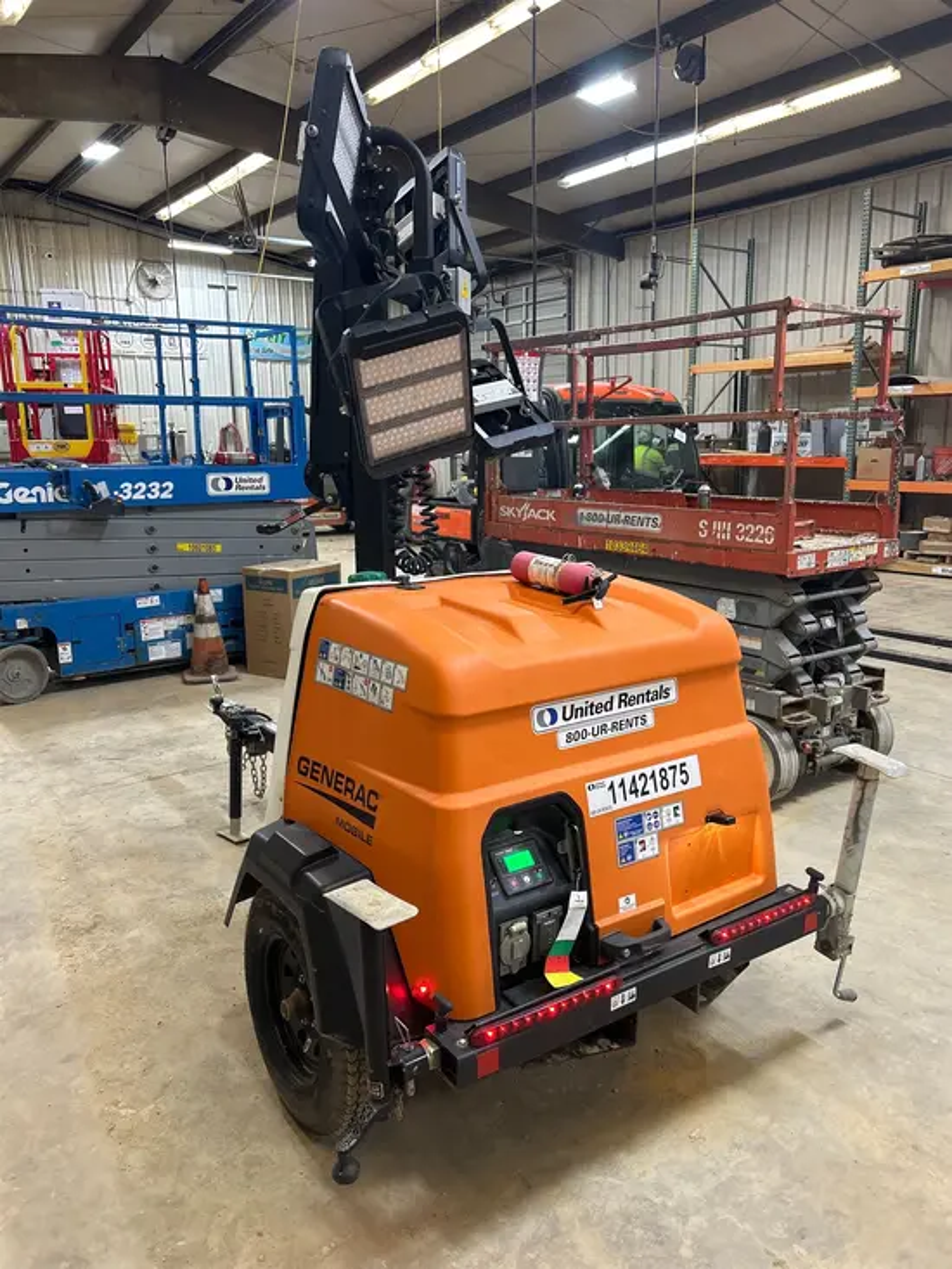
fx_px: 953
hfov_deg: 53.1
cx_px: 476
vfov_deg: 67.3
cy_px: 634
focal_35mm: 26
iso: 125
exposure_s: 1/60
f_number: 1.5
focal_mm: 5.7
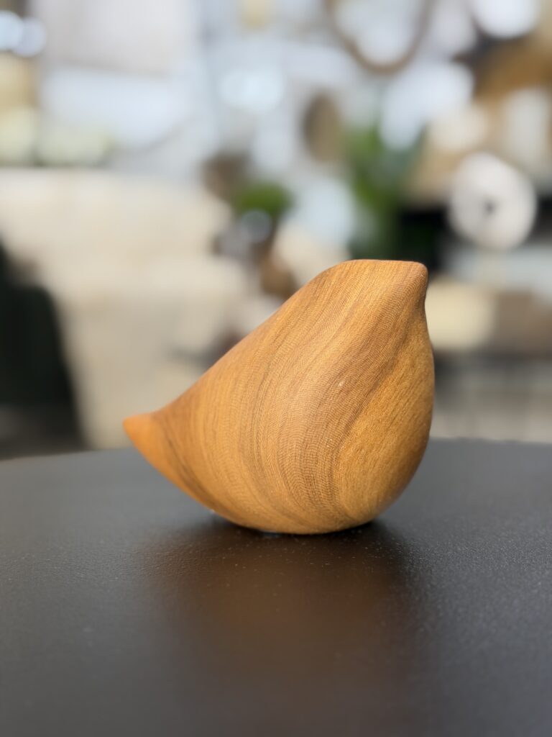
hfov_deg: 30.3
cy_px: 368
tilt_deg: -5.3
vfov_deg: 39.7
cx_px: 276
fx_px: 1021
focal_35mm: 48
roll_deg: +1.0
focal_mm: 6.76
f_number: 1.78
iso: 80
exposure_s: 1/60
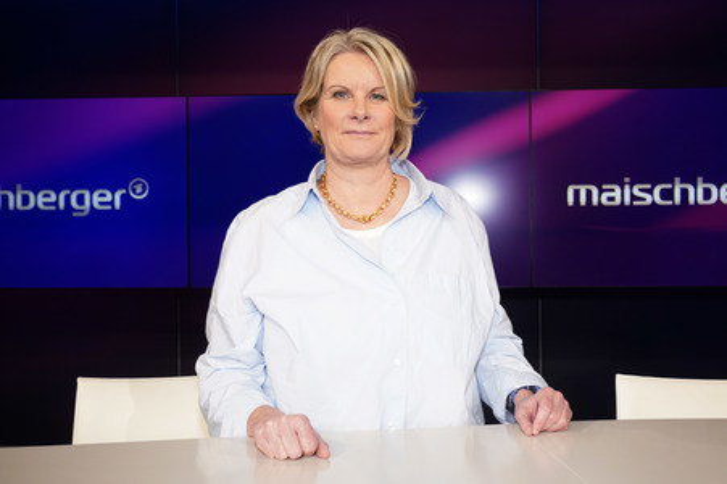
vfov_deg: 41.1
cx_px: 364
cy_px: 242
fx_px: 646
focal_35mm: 32
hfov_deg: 58.8
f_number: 5
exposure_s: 1/160
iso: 2000
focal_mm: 32
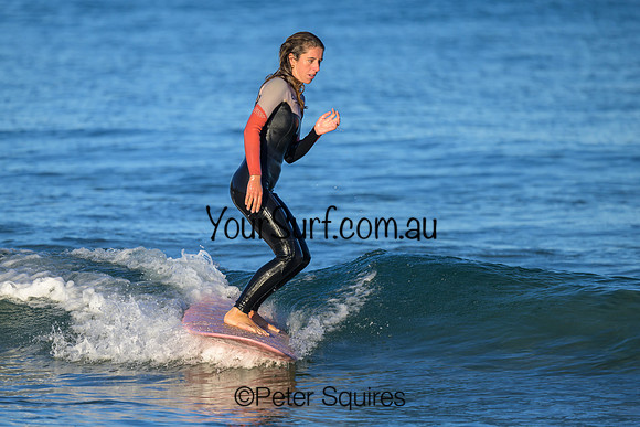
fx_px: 14225
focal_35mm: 800
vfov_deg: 1.7
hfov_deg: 2.6
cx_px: 320
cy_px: 214
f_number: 6.3
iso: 180
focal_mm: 800
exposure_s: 1/1000
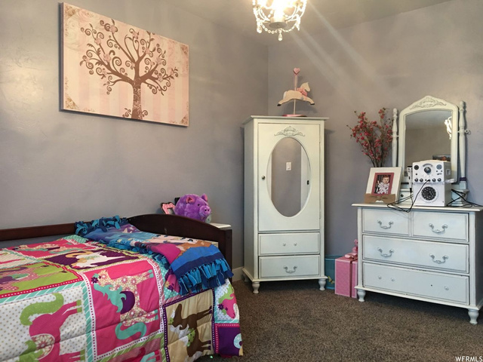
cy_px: 181
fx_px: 405
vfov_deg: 48.2
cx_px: 242
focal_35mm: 29
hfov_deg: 61.7
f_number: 2.2
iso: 50
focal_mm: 4.15
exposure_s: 1/15
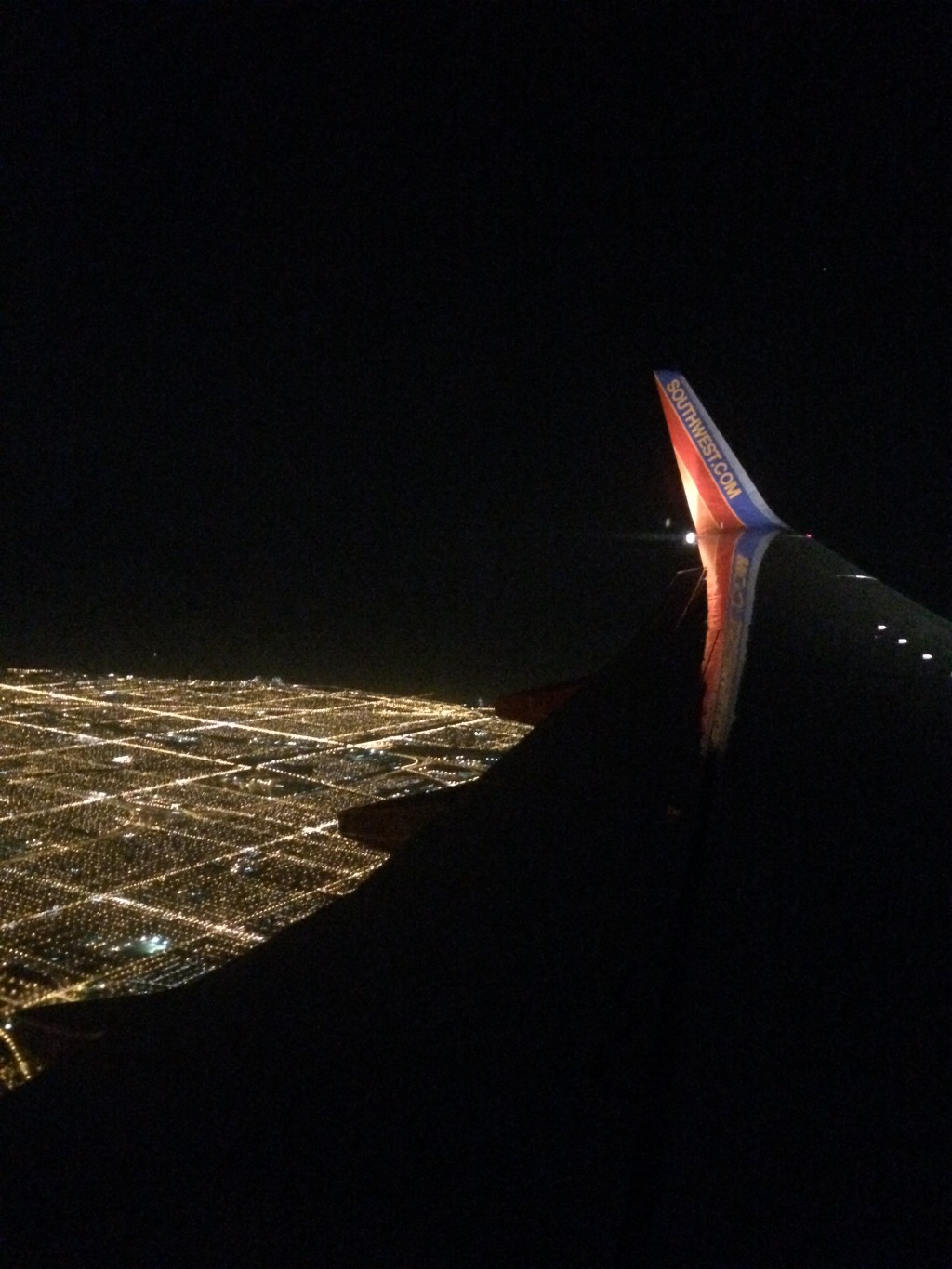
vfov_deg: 61.7
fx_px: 1063
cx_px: 476
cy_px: 634
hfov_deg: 48.2
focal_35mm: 29
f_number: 2.2
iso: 2000
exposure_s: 1/15
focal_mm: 4.15
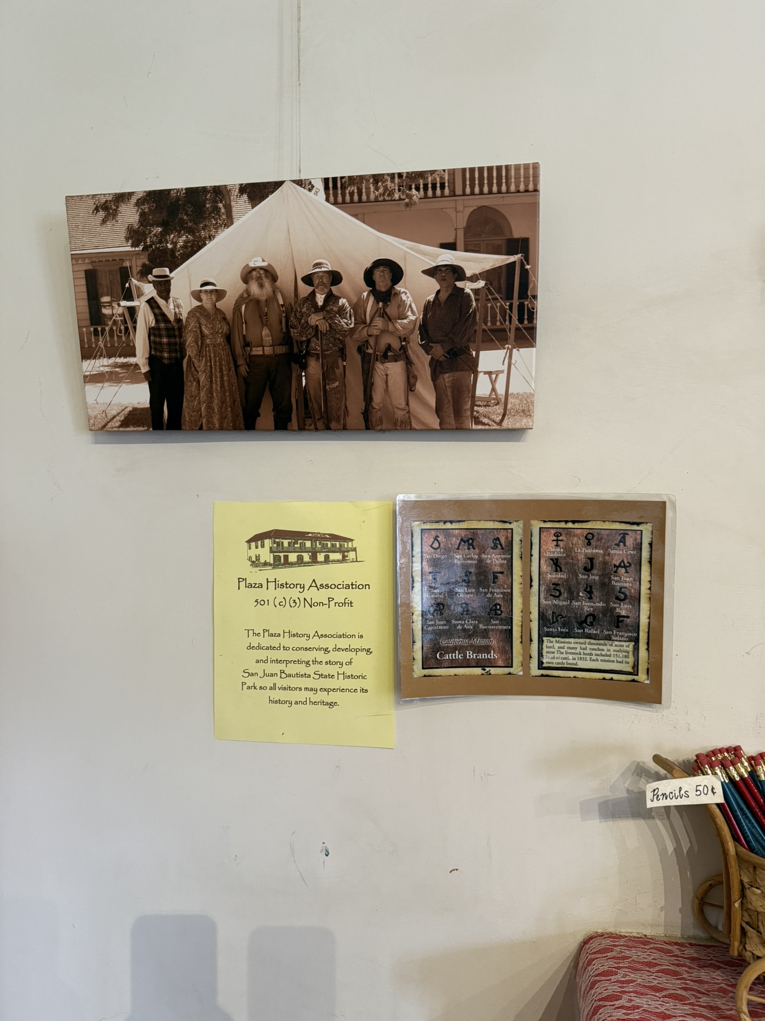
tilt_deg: -2.0
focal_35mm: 24
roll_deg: +0.5
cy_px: 510
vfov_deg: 71.6
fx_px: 707
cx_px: 382
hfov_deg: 56.8
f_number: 1.78
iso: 320
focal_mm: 6.76
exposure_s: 1/60
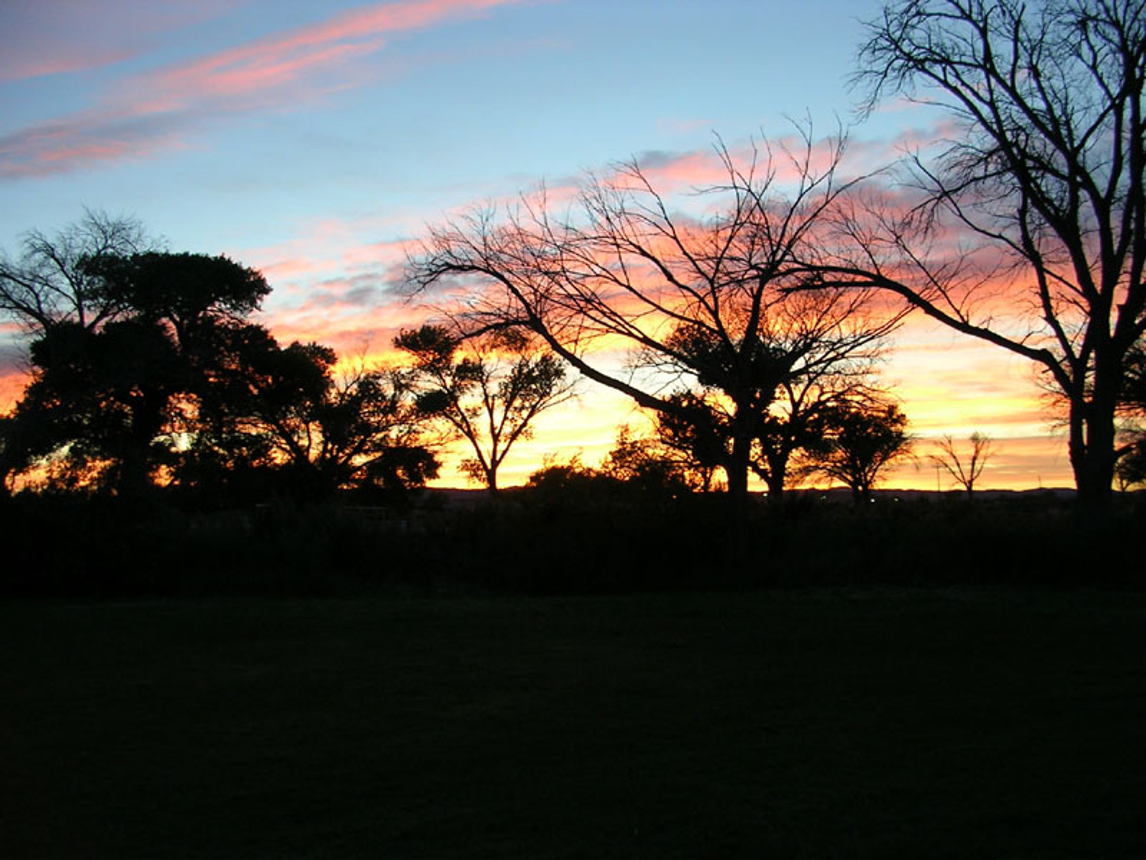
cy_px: 430
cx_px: 573
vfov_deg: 37.7
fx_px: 1258
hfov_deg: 49.0
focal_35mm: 38
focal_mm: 5.8
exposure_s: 1/19.3
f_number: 2.8
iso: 50
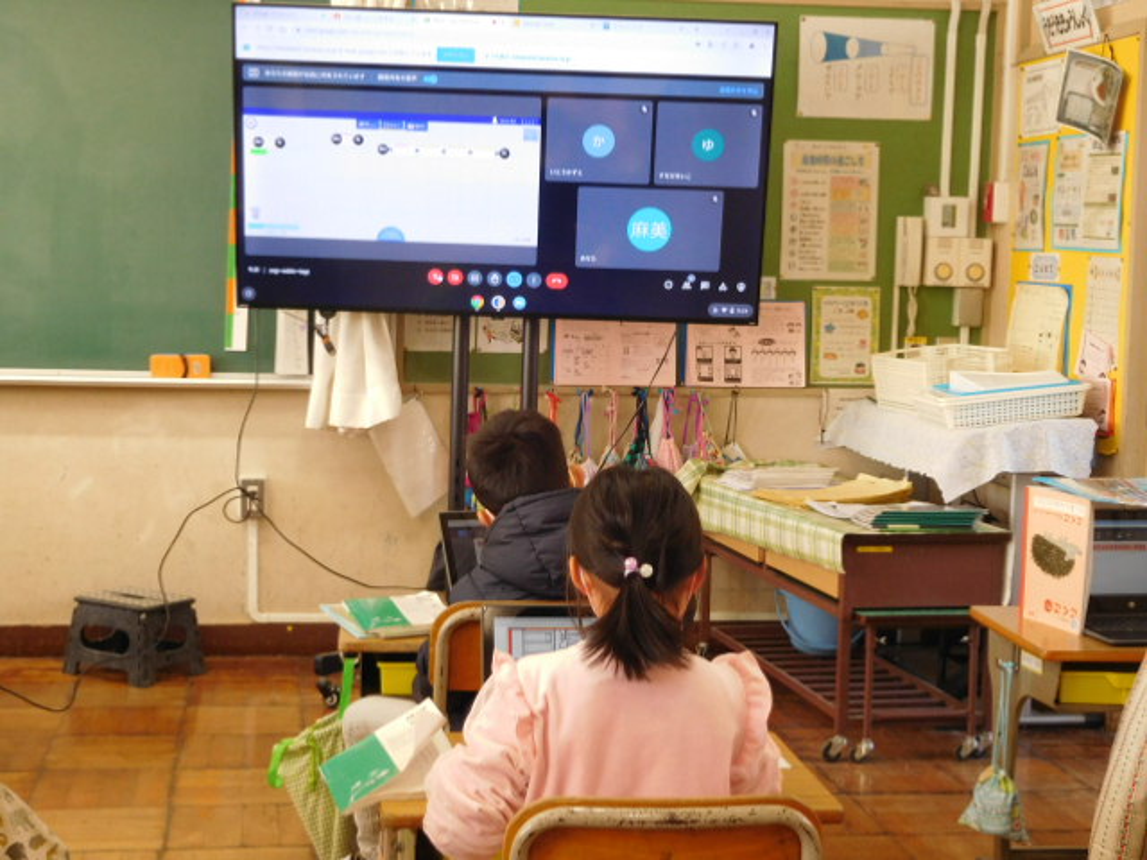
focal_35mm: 55
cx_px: 574
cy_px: 430
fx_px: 1822
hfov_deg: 34.9
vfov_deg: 26.6
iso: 280
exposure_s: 1/30
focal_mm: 9.8
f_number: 4.2
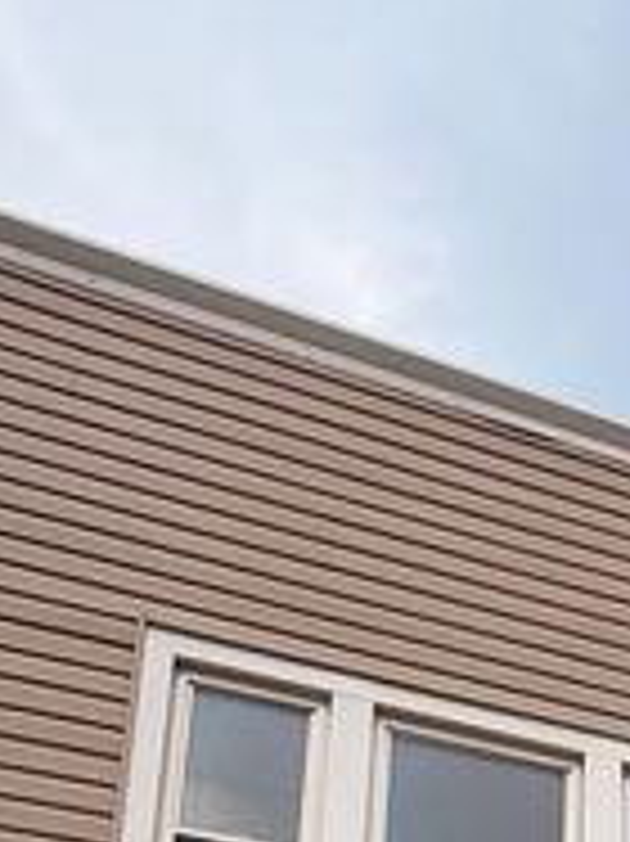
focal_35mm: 50
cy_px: 1340
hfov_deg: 26.9
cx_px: 680
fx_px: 1215
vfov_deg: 25.5
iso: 50
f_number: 2.2
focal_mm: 2.22
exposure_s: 1/289
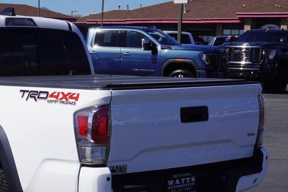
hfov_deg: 18.3
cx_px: 8
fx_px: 872
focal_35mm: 109
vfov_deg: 12.5
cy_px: 155
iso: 100
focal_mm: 37
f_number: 11
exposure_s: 1/250
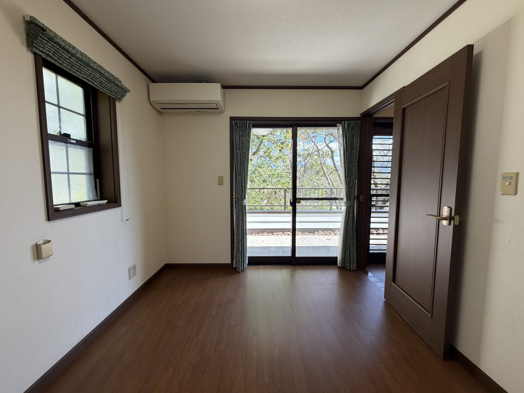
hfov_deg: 102.1
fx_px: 212
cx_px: 262
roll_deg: +0.4
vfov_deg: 85.7
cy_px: 196
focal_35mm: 14
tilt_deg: -4.8
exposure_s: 1/121
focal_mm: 2.22
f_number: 2.2
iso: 125
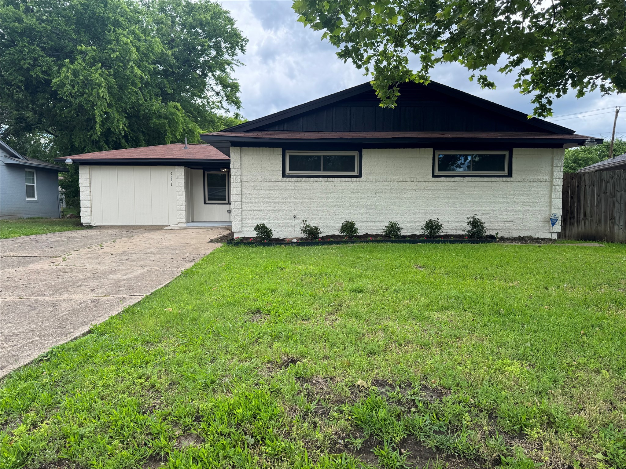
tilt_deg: -4.7
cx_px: 313
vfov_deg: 56.8
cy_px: 234
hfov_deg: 71.6
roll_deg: -0.5
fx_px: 434
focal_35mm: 24
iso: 80
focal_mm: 6.76
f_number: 1.78
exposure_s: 1/995
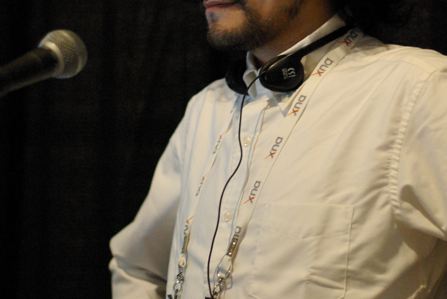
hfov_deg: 15.2
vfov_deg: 10.2
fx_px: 1678
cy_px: 64
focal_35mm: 135
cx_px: 269
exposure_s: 1/60
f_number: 2
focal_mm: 50
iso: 1600
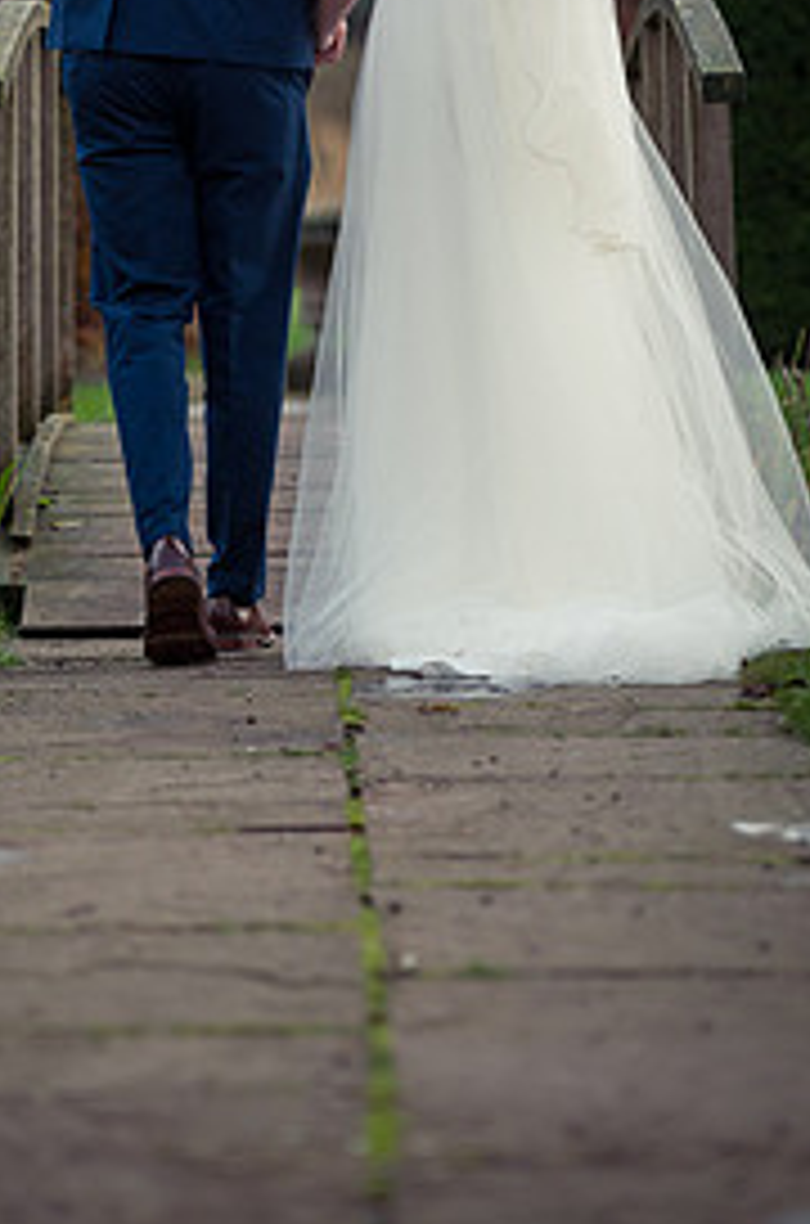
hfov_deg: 7.8
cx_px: 268
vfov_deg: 11.8
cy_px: 220
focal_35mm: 174
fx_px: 5902
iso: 1600
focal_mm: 105
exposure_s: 1/1250
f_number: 2.8
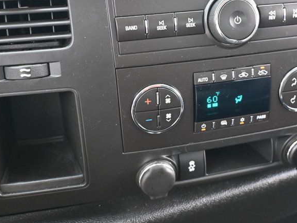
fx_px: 448
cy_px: 59
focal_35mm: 52
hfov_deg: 36.1
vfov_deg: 27.5
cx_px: 206
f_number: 3.8
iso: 1400
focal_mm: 20.5
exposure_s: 1/125
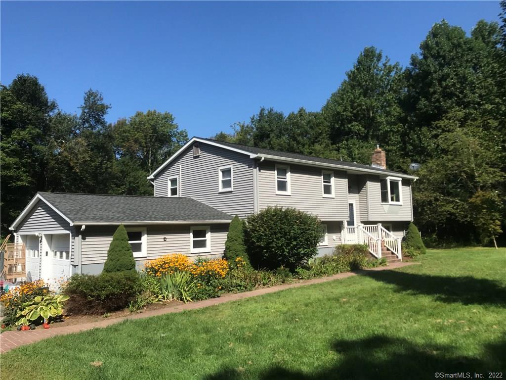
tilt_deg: +6.9
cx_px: 253
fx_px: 409
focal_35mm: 28
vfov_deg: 49.7
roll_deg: +1.5
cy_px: 190
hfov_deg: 63.4
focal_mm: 3.99
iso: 20
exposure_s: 1/2591
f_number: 1.8
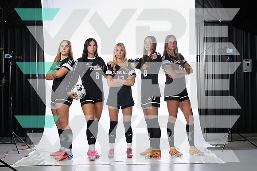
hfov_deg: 28.8
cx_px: 128
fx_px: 500
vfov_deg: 19.5
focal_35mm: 70
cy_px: 86
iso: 800
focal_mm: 70
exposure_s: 1/250
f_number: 8
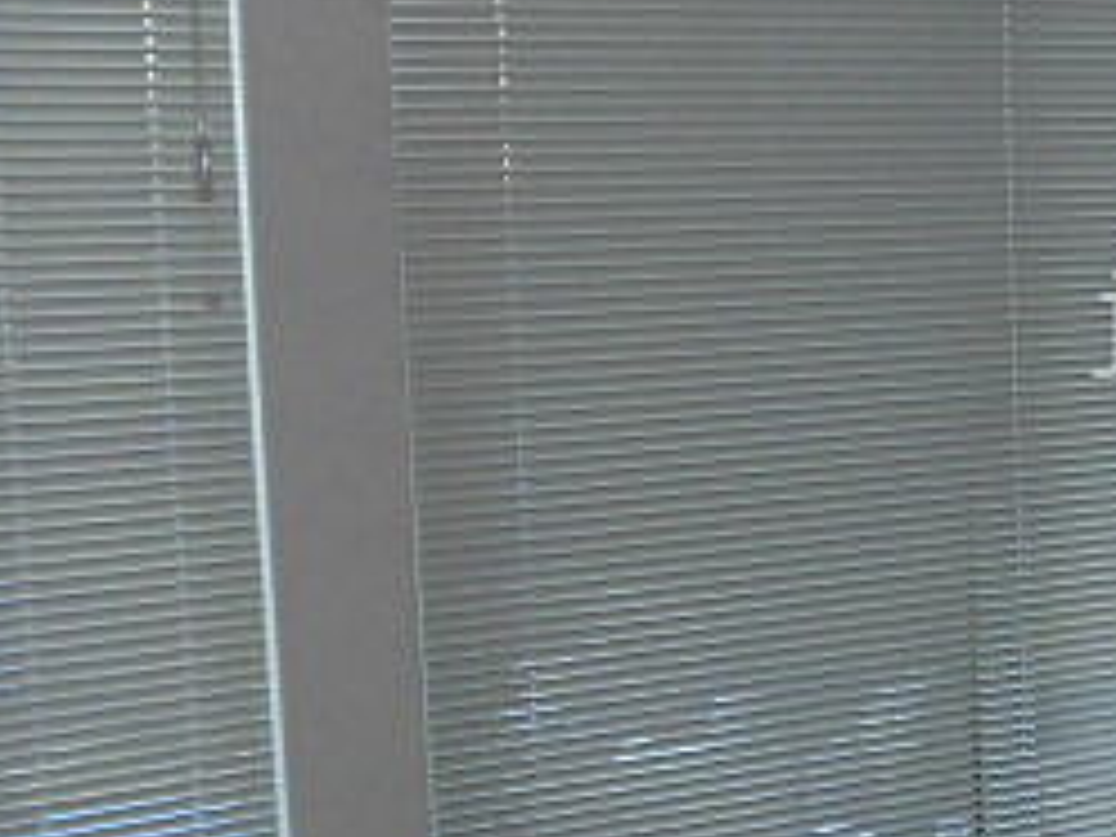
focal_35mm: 62
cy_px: 324
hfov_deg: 26.9
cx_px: 1400
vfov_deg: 23.6
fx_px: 1999
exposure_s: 1/40
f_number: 3.1
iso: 100
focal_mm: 4.3
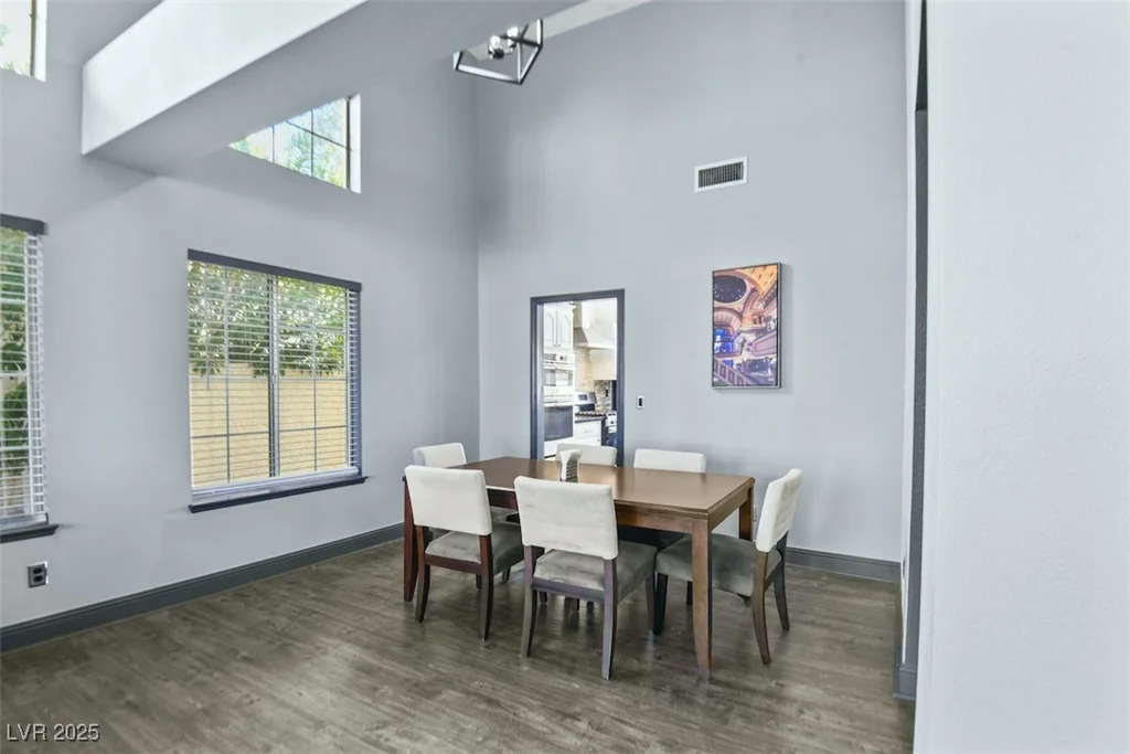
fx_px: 502
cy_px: 377
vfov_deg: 73.8
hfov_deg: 96.7
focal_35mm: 16
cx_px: 565
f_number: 10
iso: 250
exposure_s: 1/3
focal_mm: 16
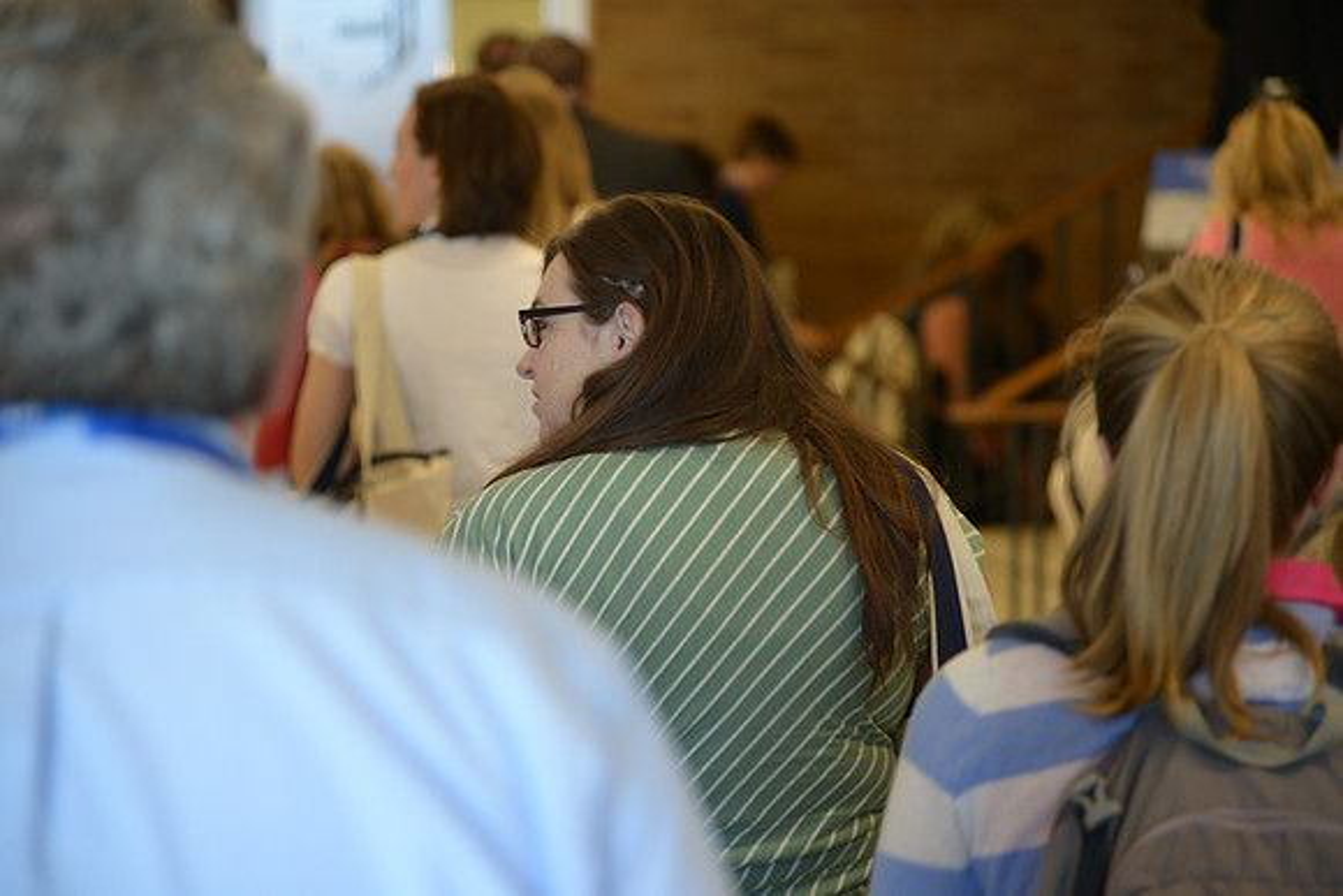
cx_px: 672
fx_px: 4478
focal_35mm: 120
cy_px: 448
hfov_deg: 17.1
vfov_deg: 11.4
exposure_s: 1/60
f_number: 4
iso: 800
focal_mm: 120
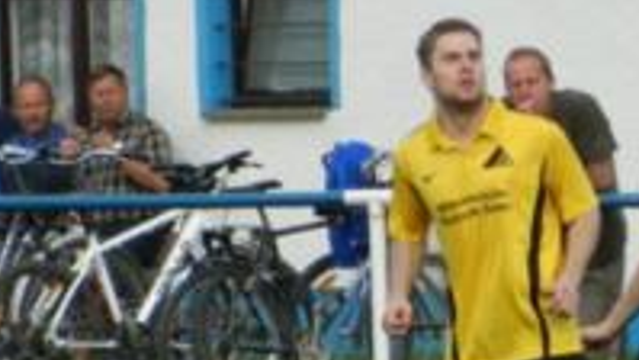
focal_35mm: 1440
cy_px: 329
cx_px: 495
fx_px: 24402
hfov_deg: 1.5
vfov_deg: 0.8
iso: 400
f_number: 5.8
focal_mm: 94.5
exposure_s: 1/500
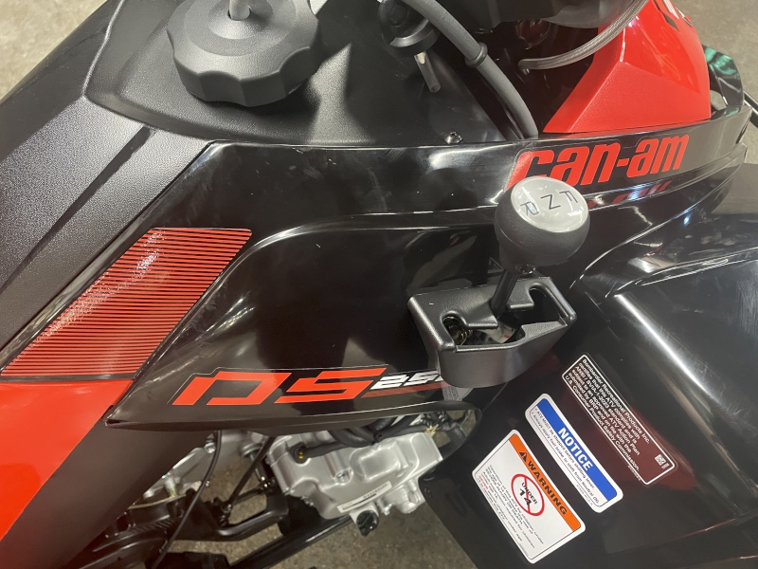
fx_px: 569
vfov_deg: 53.1
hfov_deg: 67.3
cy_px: 284
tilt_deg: -61.0
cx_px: 379
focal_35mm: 26
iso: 500
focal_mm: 4.2
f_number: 1.6
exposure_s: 1/30
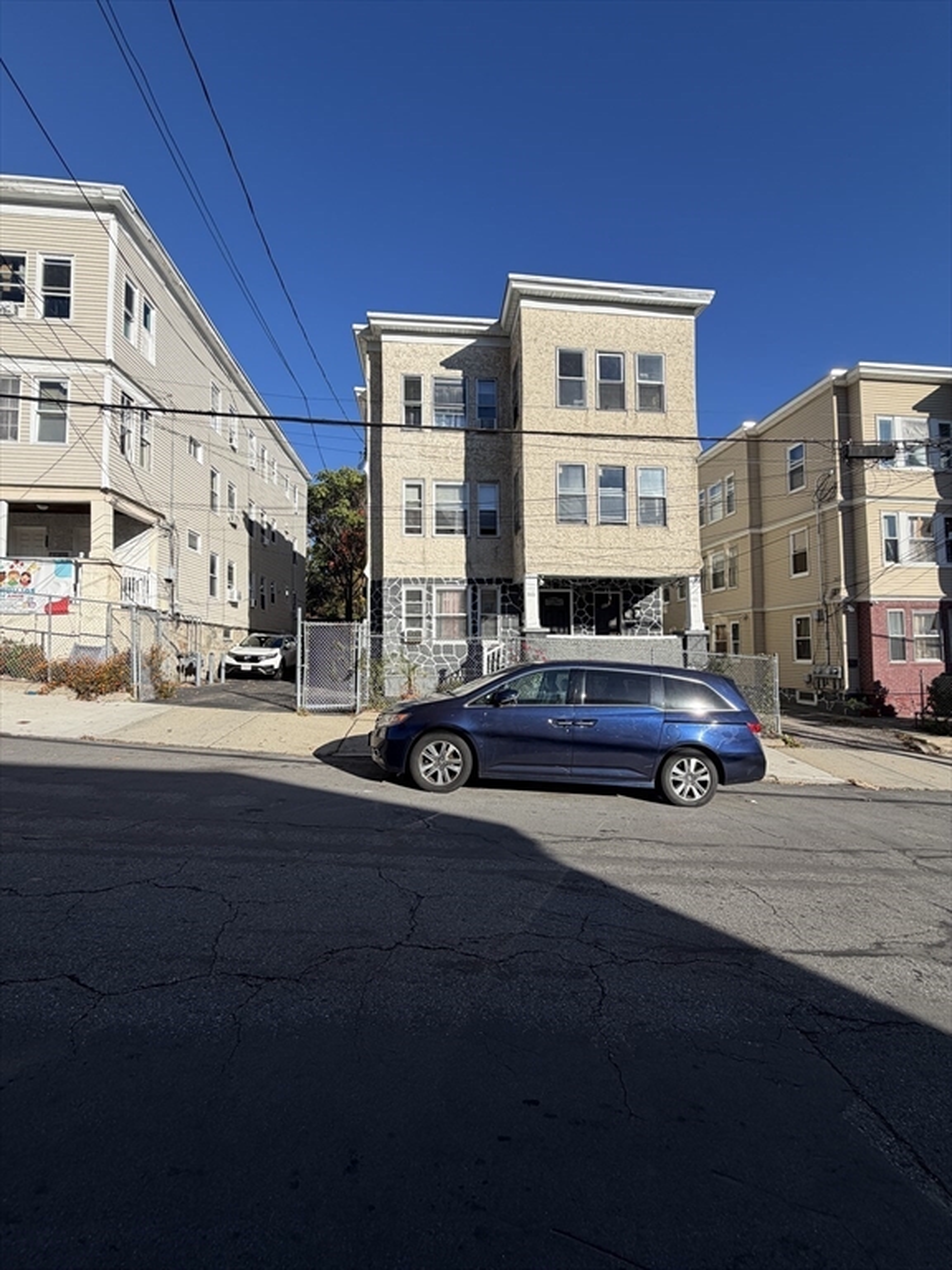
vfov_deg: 102.1
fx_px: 513
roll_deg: +0.5
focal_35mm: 14
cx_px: 476
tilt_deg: +1.4
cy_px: 635
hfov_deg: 85.7
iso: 25
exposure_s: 1/770
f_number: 2.2
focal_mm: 2.22
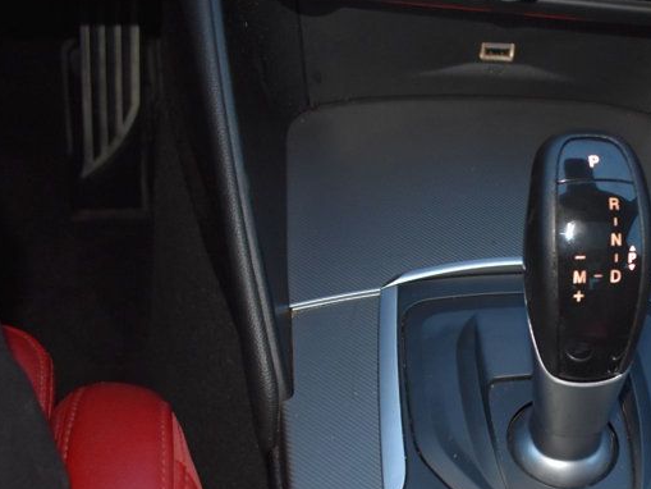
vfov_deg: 24.6
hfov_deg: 31.7
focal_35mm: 58
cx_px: 586
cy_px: 428
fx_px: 1091
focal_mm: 20
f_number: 3.5
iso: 1250
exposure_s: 1/30
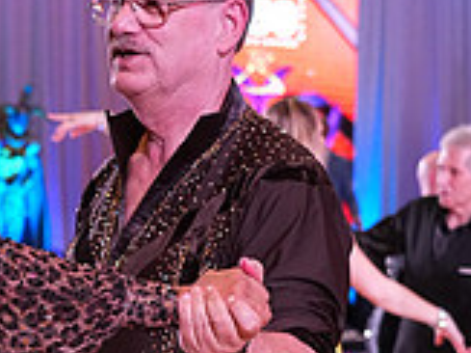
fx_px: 2094
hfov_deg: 12.7
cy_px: 475
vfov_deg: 9.4
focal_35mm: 154
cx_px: -7
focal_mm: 45
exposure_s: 1/400
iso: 3200
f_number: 4.5
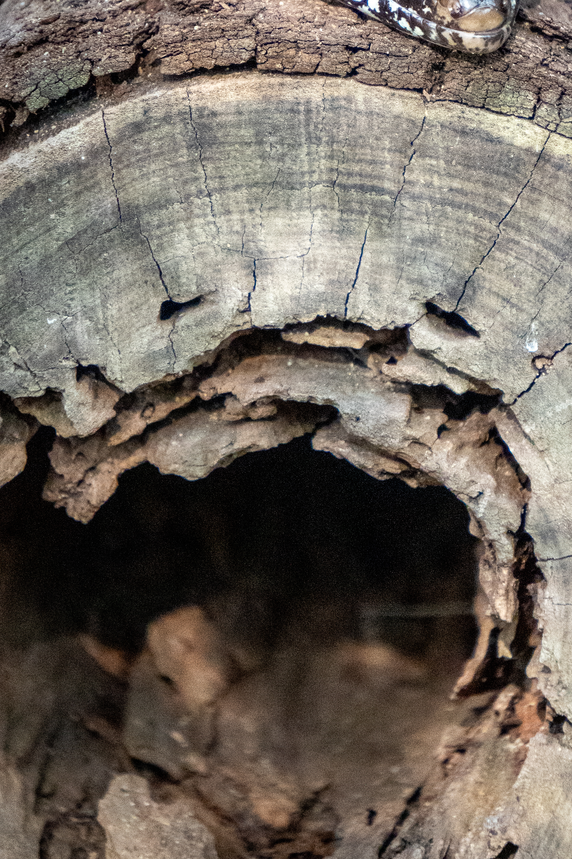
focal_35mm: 787
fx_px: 18757
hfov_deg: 1.7
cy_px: 216
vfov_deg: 2.6
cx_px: 373
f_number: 6.3
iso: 6400
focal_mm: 300
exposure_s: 1/250
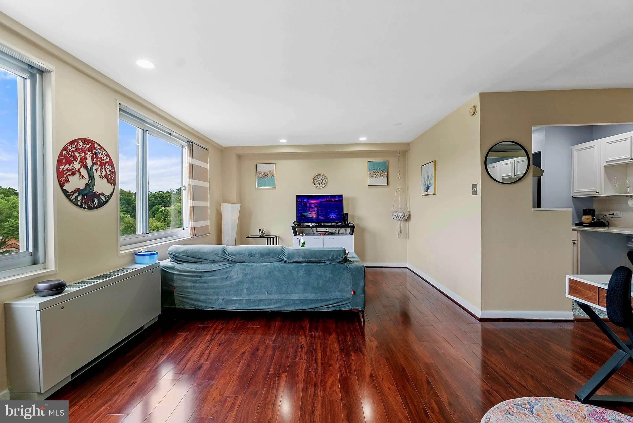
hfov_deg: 100.4
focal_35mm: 15
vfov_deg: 77.3
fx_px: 264
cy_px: 212
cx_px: 316
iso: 100
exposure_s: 1/1.67
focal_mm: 10
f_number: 8
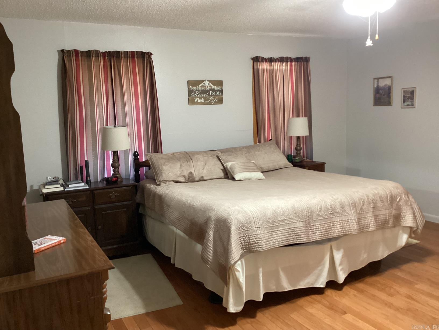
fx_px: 393
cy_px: 165
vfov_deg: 45.4
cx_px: 220
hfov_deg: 58.4
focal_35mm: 31
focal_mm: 3.3
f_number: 2.4
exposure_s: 1/30
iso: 400
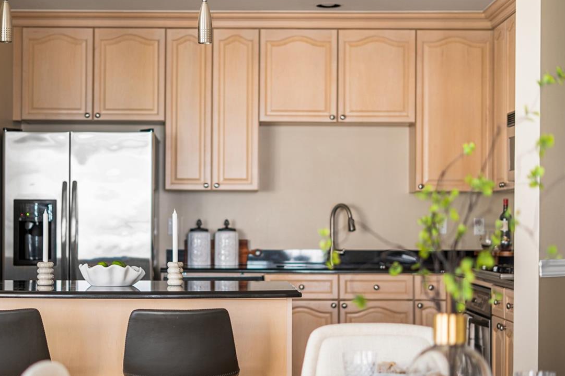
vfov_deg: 18.4
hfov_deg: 27.3
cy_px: 239
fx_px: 1161
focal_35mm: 74
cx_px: 229
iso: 100
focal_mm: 50
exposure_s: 1/25
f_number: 1.8
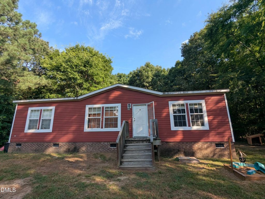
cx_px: 132
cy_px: 100
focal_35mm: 16
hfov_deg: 94.4
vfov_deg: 78.2
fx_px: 123
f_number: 2.2
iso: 55
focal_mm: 2.35
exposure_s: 1/560
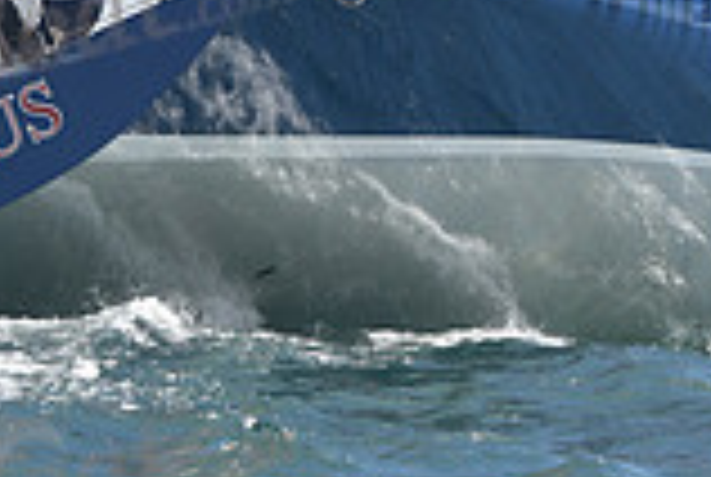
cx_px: 531
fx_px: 9419
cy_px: -245
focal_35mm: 476
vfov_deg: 2.9
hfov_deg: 4.3
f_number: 5.6
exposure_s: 1/800
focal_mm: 130
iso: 320
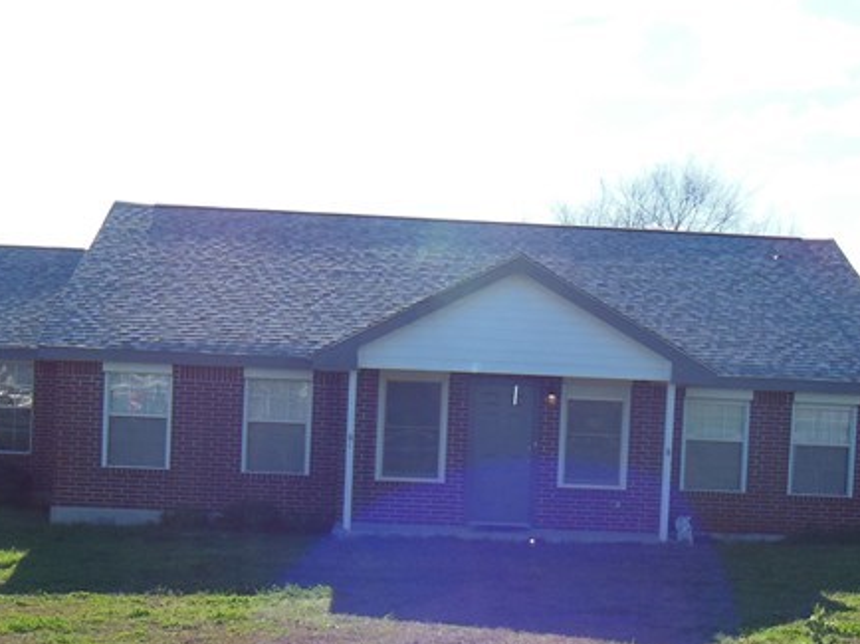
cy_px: 422
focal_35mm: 59
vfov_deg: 24.7
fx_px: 1465
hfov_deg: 32.7
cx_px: 448
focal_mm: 4.5
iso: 125
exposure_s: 1/800
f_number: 3.5
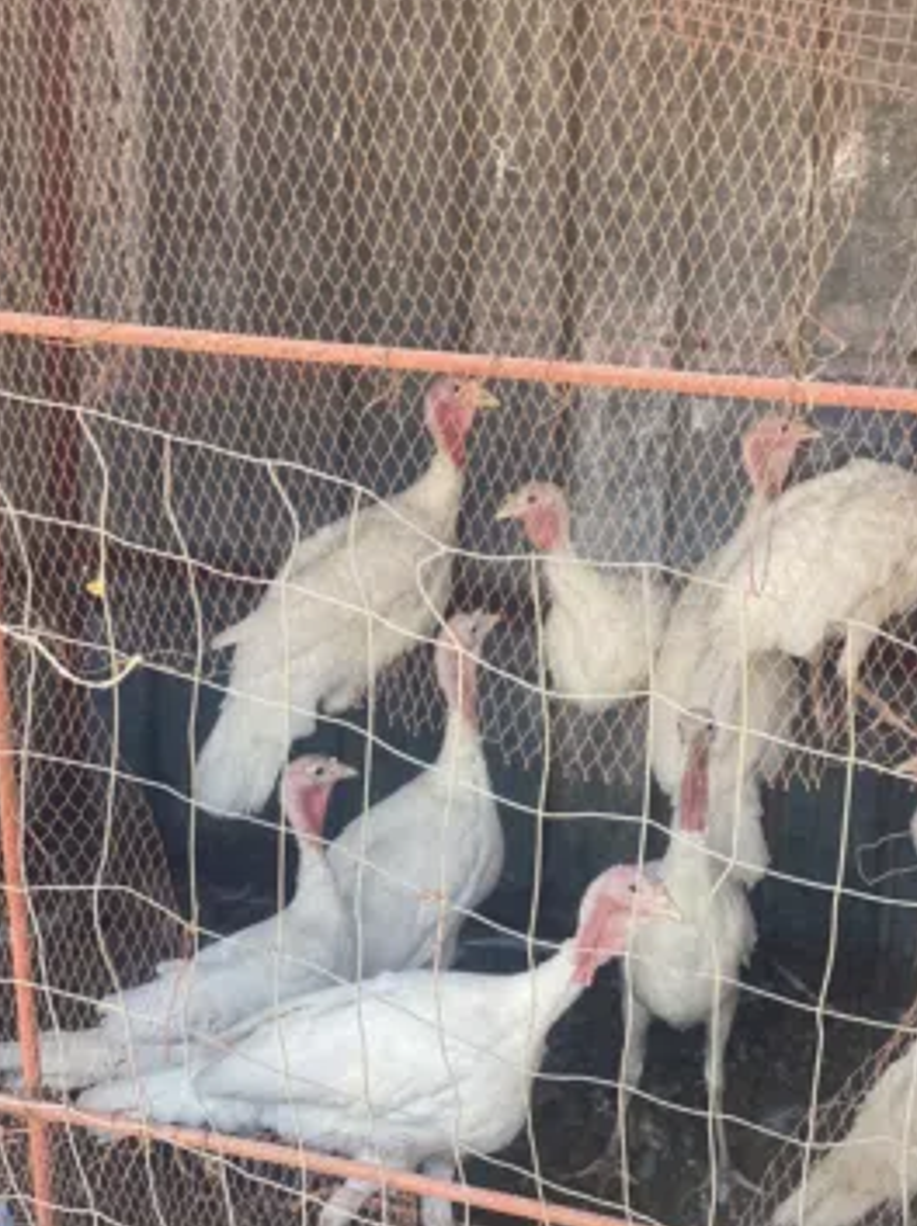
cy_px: 660
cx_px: 507
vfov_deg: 32.7
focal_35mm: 59
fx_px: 2088
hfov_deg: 24.8
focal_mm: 6
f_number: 2
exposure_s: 1/122
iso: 20
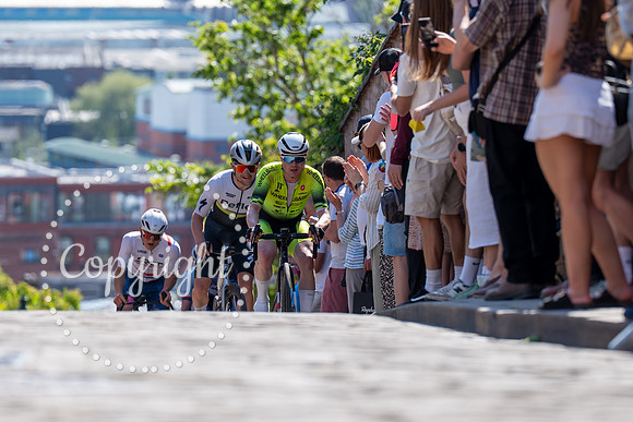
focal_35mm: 298
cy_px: 249
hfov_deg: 6.9
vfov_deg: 4.6
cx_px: 310
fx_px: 5232
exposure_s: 1/1000
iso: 125
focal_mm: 200
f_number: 3.5
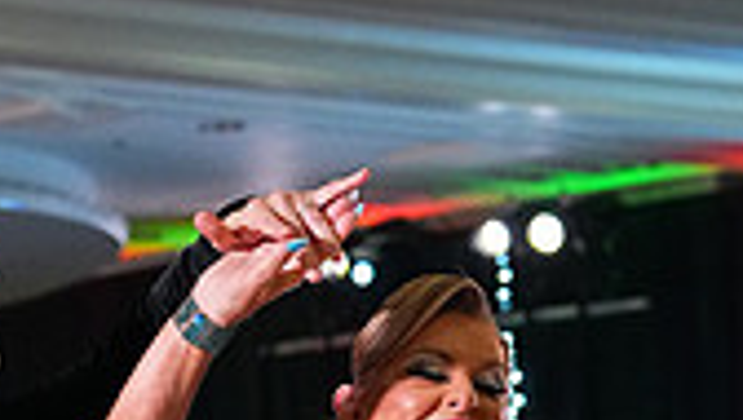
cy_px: 946
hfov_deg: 6.8
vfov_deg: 3.8
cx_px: 113
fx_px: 6273
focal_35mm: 318
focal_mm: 88
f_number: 5
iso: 6400
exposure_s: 1/400
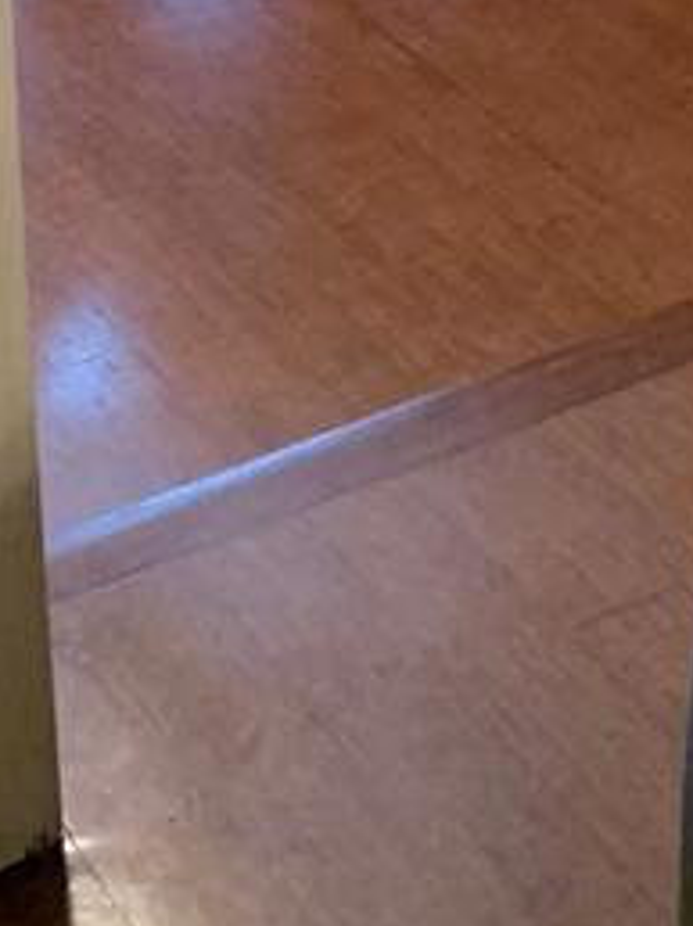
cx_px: 837
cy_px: -872
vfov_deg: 14.0
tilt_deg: -10.5
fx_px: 3235
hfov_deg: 12.0
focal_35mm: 121
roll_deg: +0.7
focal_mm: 4.25
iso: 500
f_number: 1.8
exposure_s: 1/30
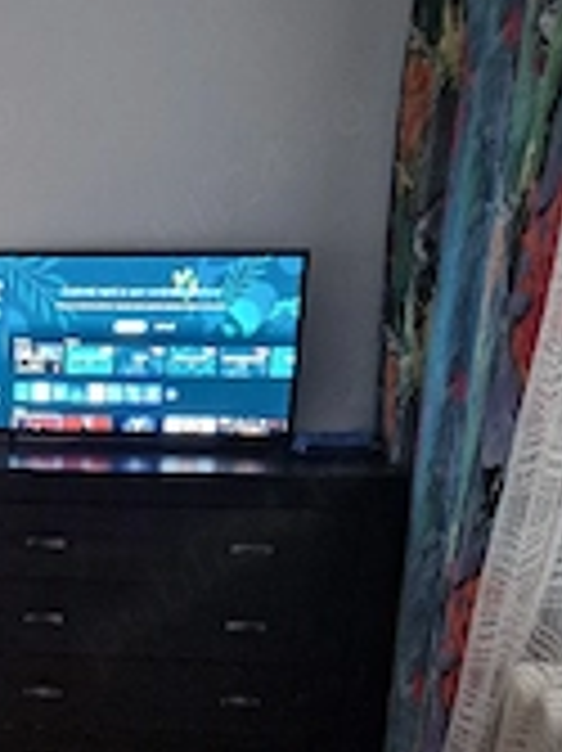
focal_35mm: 55
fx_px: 1192
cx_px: -36
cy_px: 608
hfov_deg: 24.9
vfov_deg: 33.9
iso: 800
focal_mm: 5.4
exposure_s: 1/25
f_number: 1.8
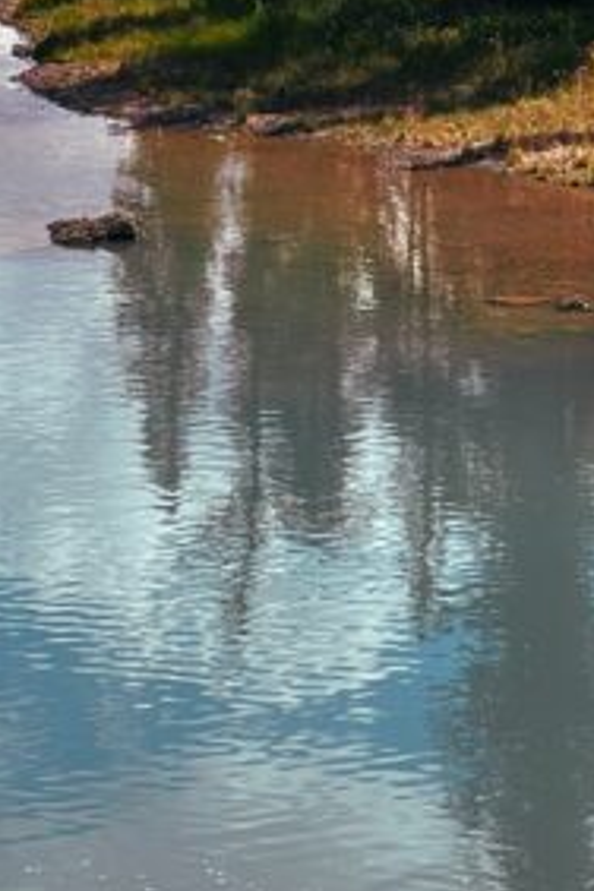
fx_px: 4479
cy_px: -566
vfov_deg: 10.8
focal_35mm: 181
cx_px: 398
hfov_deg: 7.6
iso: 80
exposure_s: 1/2400
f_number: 1.8
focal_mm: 6.86
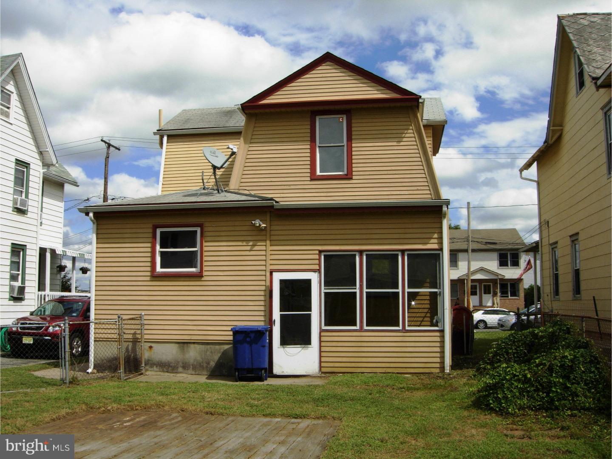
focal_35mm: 36
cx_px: 306
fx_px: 636
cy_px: 230
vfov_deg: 39.7
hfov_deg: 51.4
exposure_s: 1/483
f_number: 5.4
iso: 50
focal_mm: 7.5
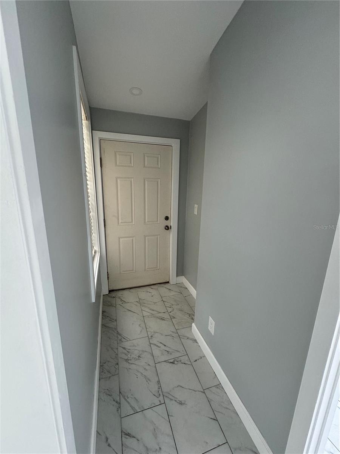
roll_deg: -1.6
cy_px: 227
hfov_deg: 85.7
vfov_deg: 102.1
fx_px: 183
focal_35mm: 14
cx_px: 170
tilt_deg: -13.2
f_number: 2.2
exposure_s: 1/99
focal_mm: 2.22
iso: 200
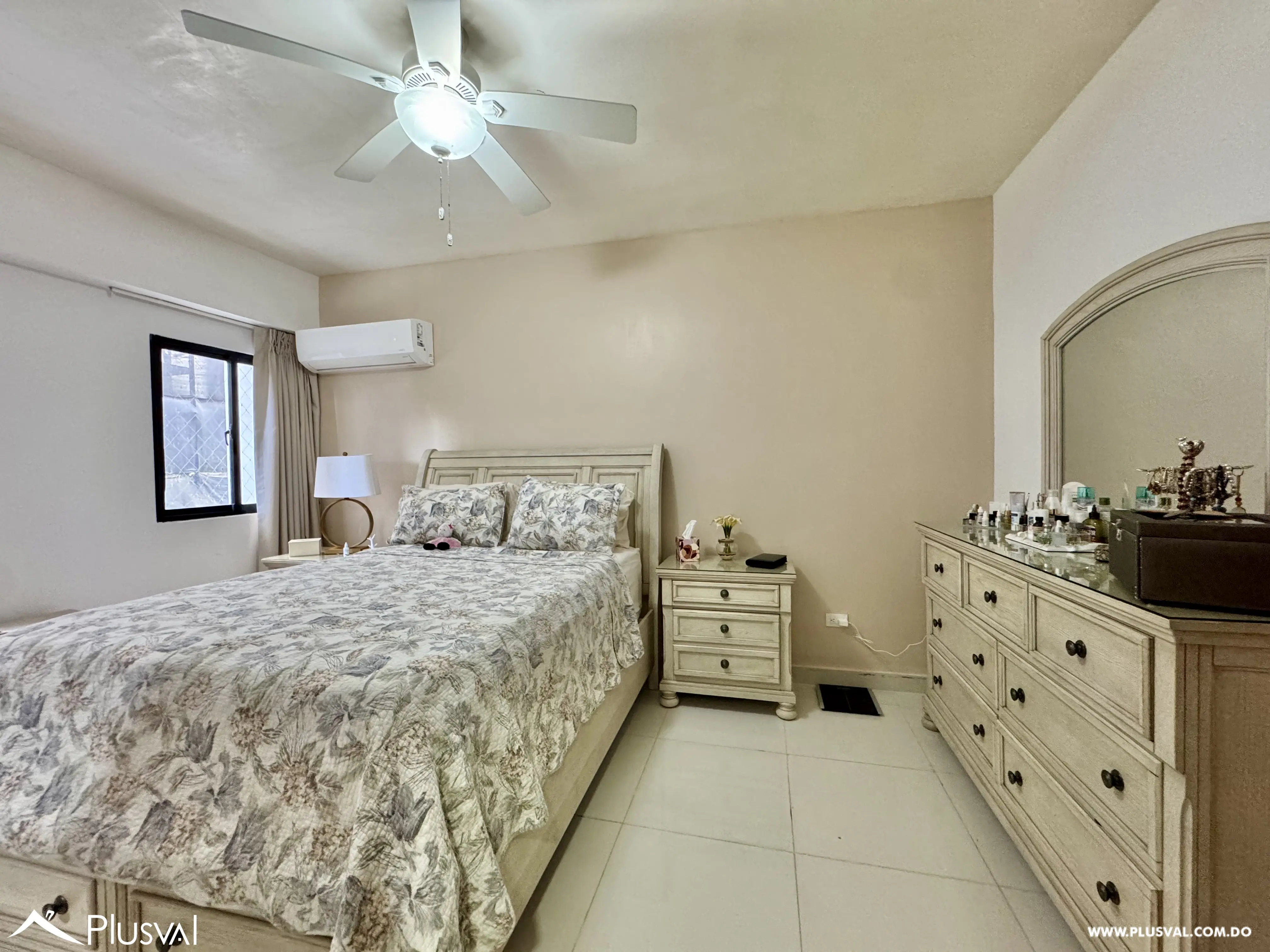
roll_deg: +0.7
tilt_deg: -2.1
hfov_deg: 102.1
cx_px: 635
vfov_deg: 85.7
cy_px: 476
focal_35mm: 14
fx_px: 514
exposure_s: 1/60
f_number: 2.2
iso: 500
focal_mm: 2.22
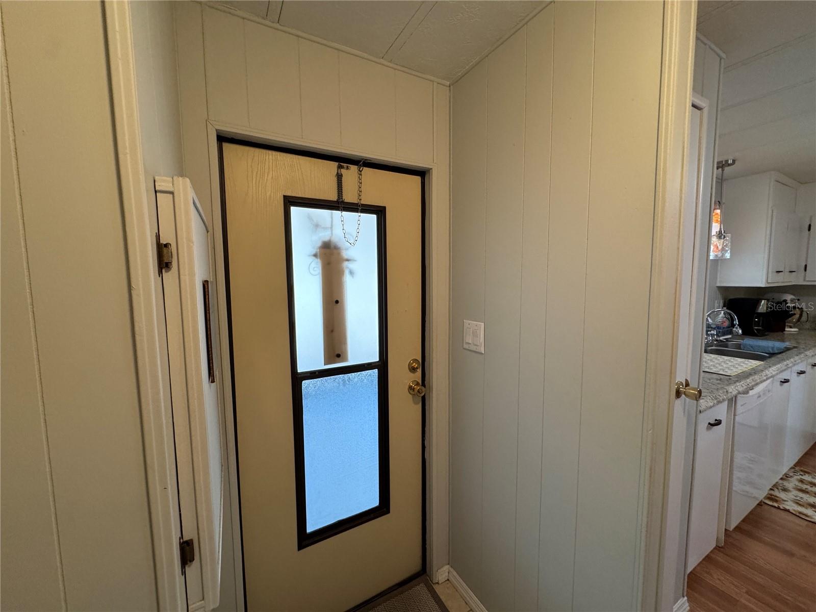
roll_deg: +0.1
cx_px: 408
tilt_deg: -5.8
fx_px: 330
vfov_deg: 85.7
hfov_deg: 102.1
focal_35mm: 14
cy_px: 306
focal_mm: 2.22
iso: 250
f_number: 2.2
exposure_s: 1/120
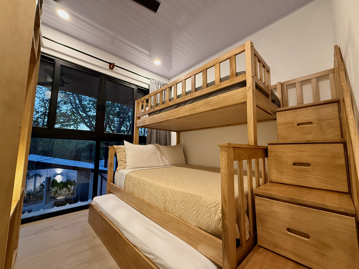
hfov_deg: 102.1
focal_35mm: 14
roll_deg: -0.4
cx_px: 180
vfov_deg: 85.7
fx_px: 145
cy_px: 134
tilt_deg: +7.1
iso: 320
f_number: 2.2
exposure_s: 1/50
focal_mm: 2.22
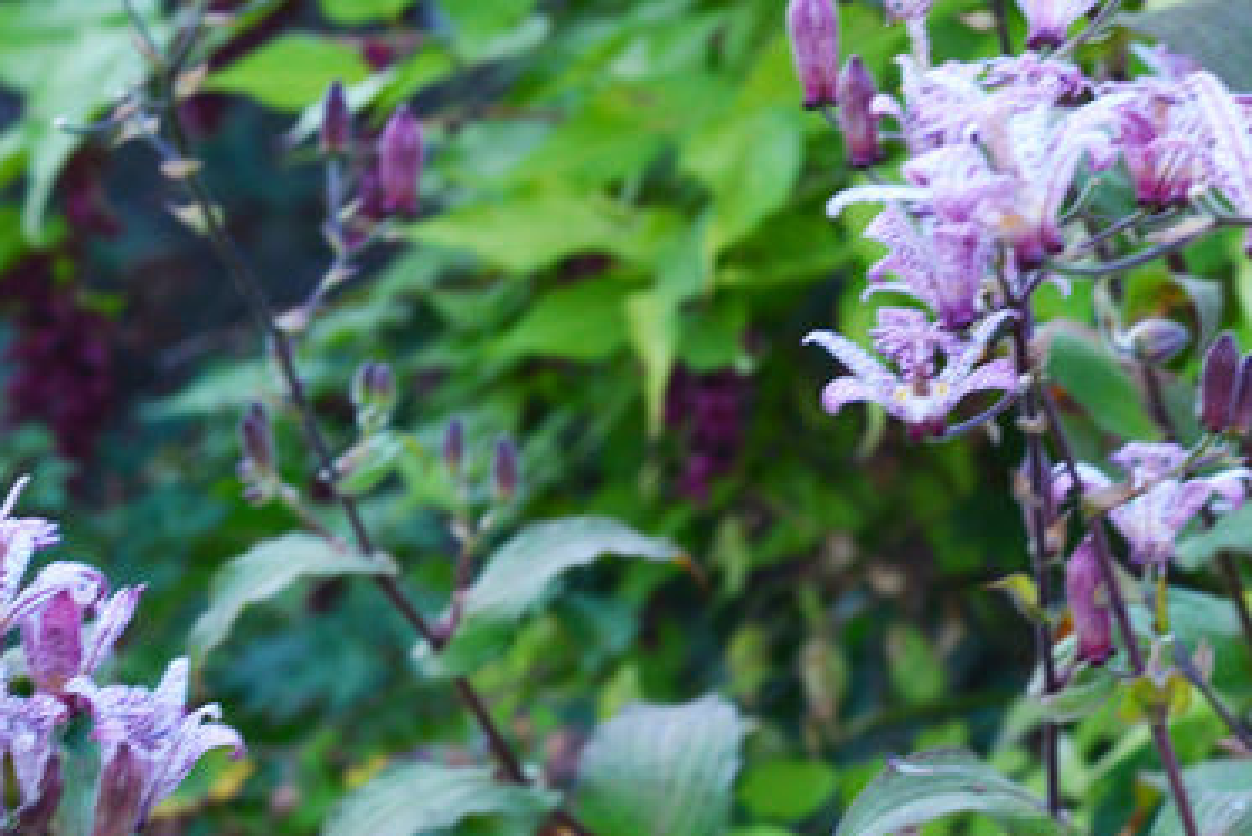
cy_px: -106
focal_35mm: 161
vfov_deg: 8.5
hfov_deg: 12.4
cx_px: 1551
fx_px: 5601
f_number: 8
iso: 800
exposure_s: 1/50
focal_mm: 50
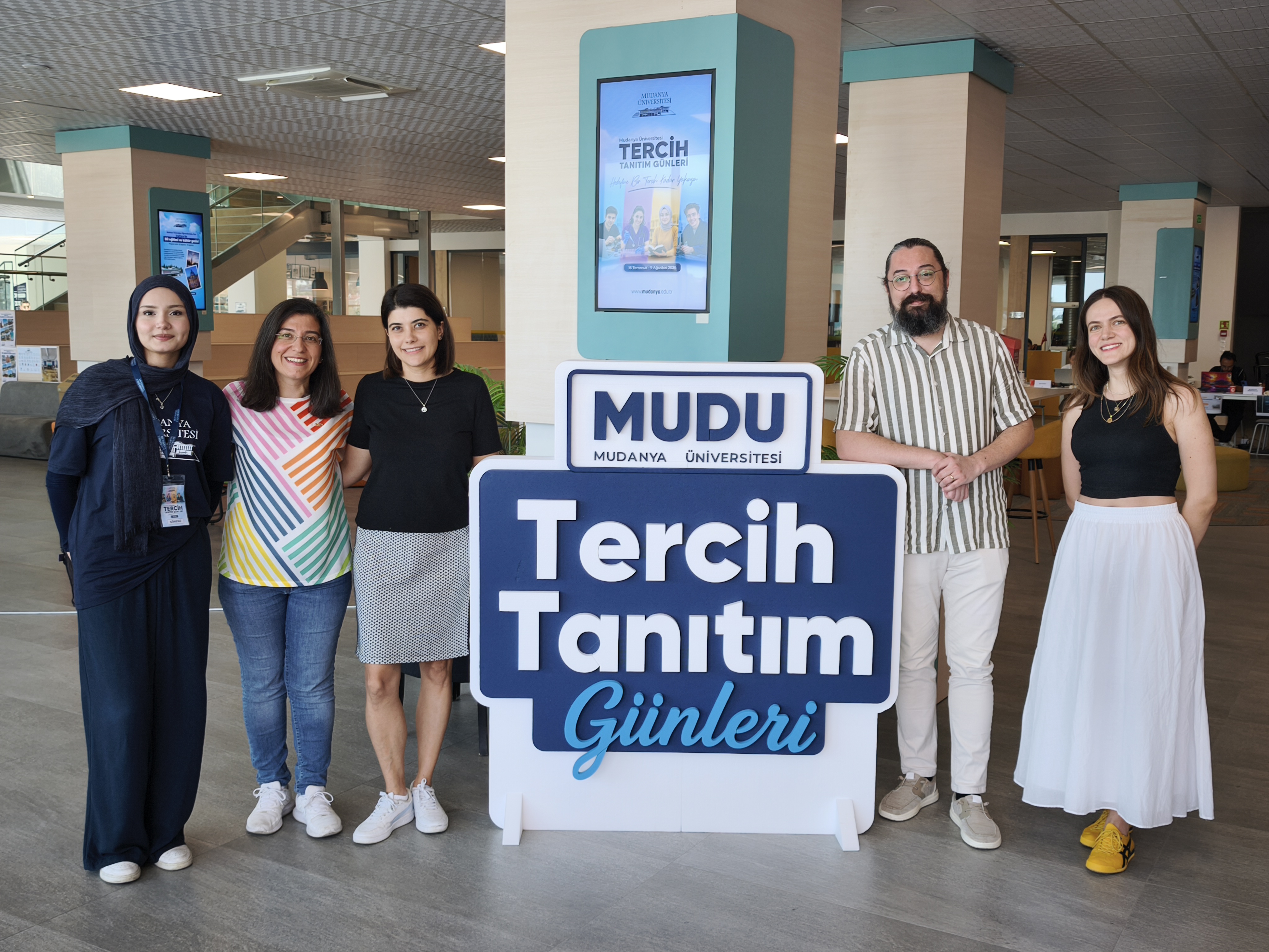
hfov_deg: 52.6
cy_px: 476
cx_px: 634
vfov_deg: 40.7
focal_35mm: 35
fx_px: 1283
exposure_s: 1/111
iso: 50
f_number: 1.6
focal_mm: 6.57
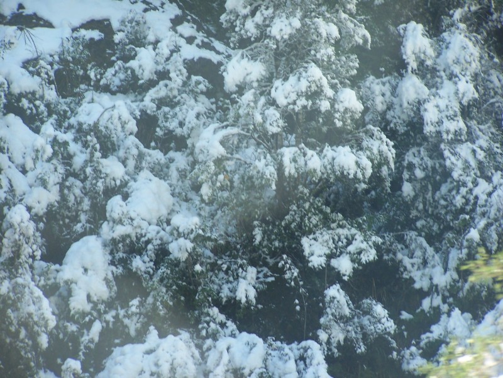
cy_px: 189
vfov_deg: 6.8
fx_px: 3168
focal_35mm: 218
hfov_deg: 9.1
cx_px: 252
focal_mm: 36.2
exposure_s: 1/180
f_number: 3.2
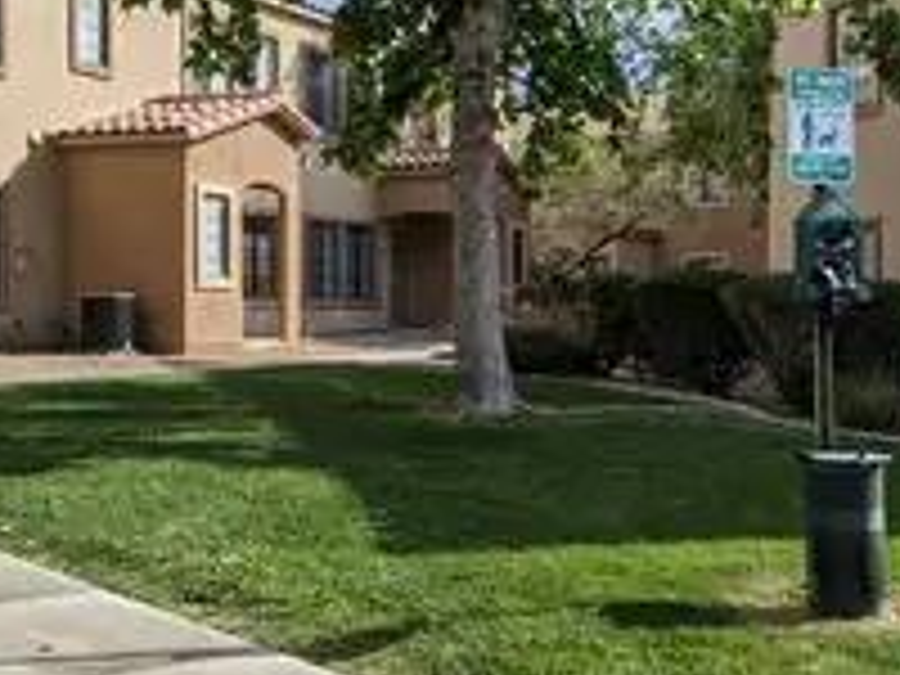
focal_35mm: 54
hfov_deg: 35.5
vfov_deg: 27.0
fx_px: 1404
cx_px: 495
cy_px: 310
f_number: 1.8
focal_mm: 4.44
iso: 44
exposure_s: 1/1957
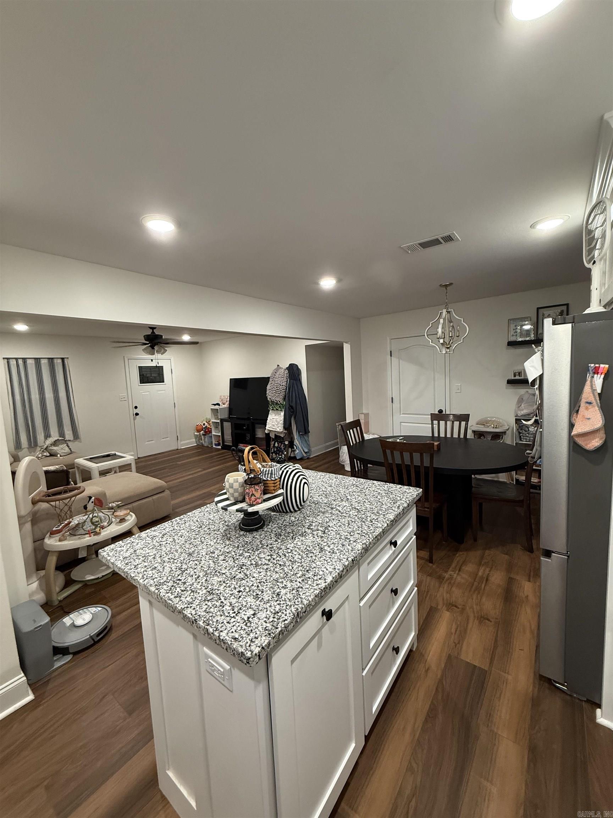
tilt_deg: -6.7
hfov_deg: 85.7
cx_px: 306
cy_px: 409
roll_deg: +2.8
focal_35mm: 14
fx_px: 331
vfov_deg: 102.1
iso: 250
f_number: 2.2
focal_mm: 2.22
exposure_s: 1/60
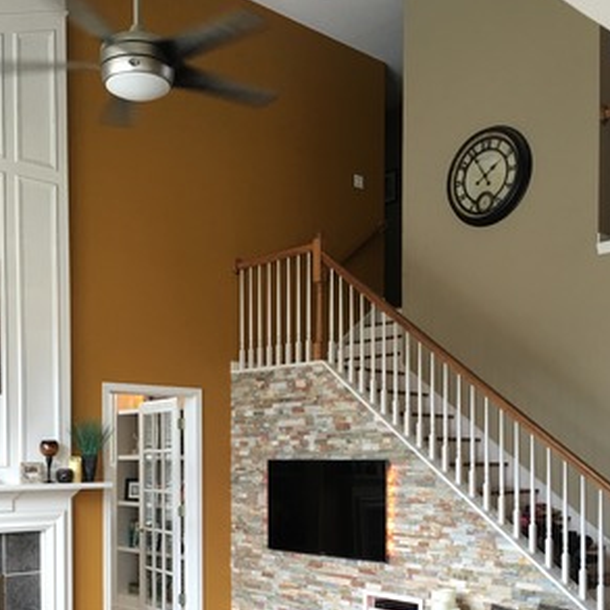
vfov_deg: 38.6
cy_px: 483
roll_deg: +0.7
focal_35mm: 42
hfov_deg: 39.9
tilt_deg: +0.3
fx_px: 837
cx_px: 260
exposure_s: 1/15
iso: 32
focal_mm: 4.15
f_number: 2.2
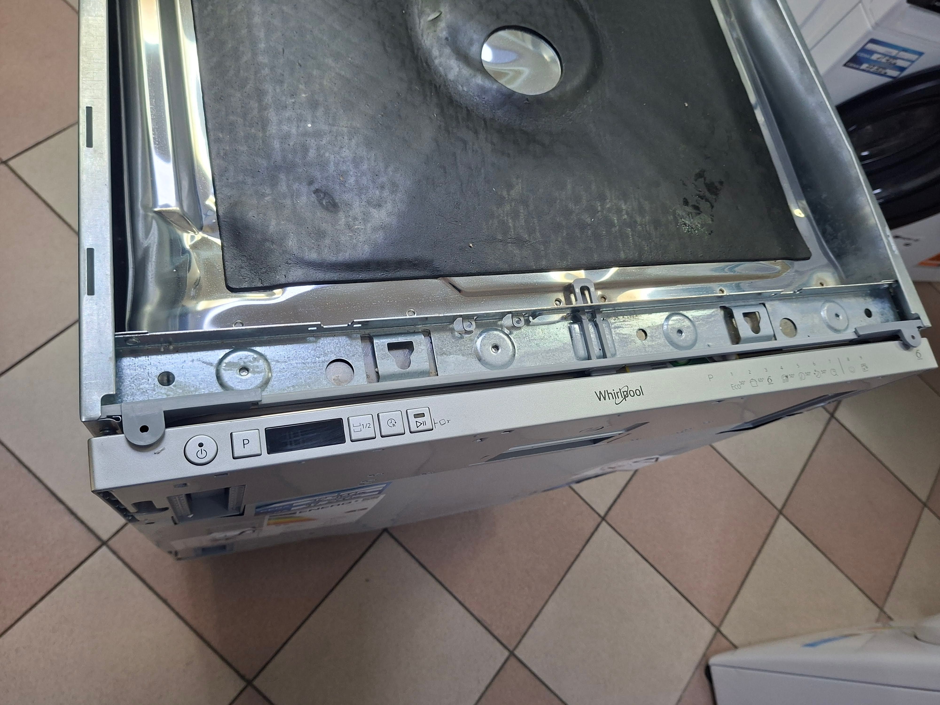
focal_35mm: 23
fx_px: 625
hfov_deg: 73.9
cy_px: 352
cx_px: 470
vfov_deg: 58.9
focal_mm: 5.54
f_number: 1.8
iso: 250
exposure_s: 1/100
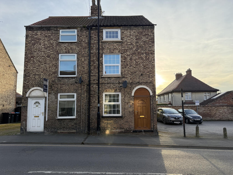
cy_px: 88
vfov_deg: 56.8
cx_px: 116
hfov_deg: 71.6
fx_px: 162
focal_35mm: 24
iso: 100
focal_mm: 6.76
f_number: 1.78
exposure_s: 1/1292
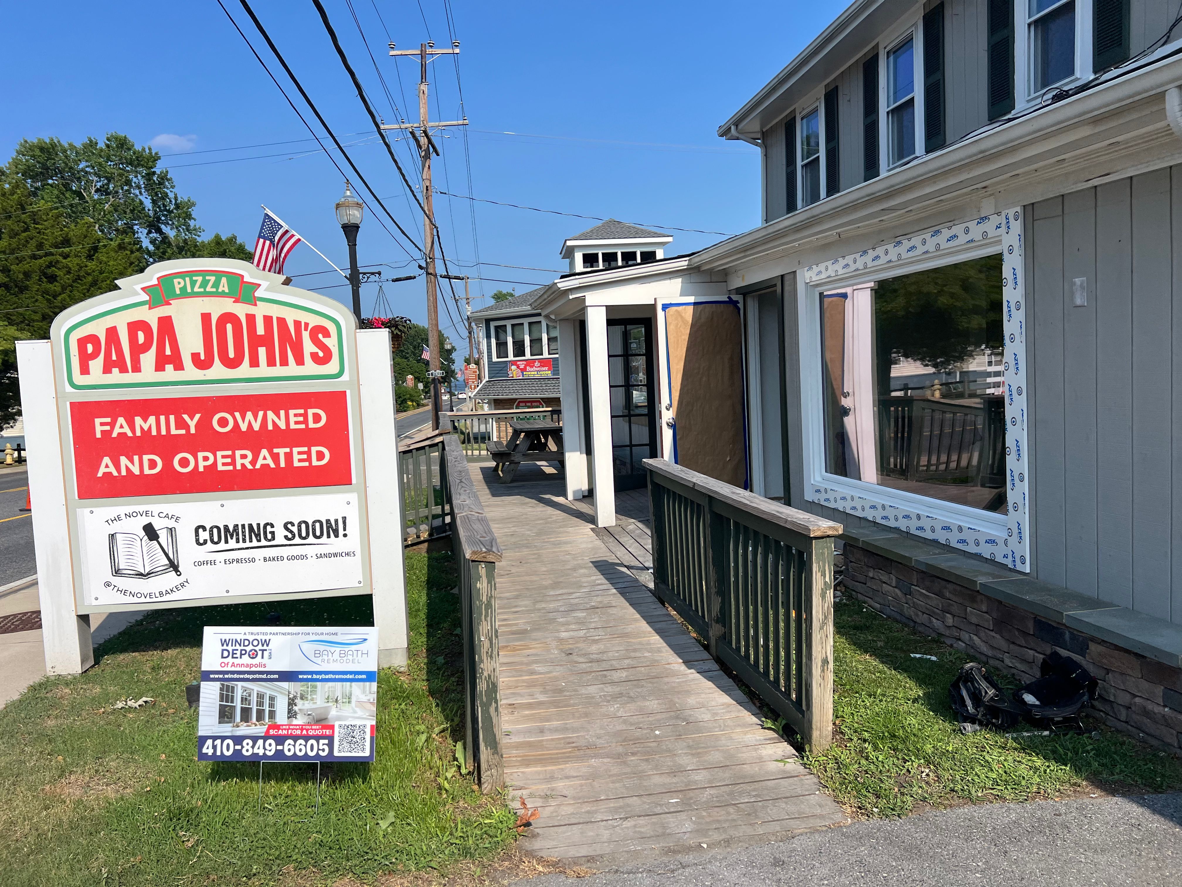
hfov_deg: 67.3
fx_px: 888
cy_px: 444
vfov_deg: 53.1
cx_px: 591
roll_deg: +0.3
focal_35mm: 26
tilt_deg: -3.9
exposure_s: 1/5882
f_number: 1.5
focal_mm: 5.7
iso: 50
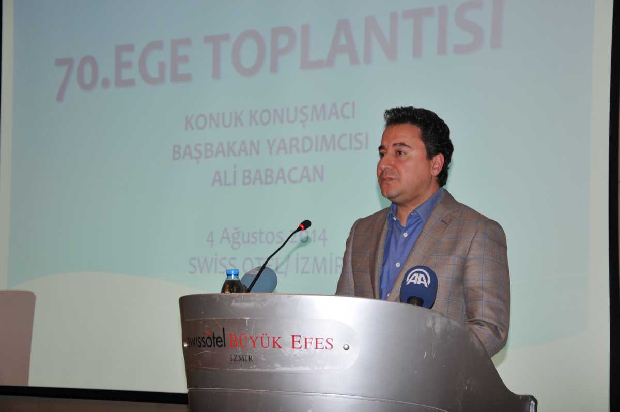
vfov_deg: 17.4
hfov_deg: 26.0
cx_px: 310
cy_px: 206
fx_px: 1342
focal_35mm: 78
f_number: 5
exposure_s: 1/60
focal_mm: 52
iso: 640
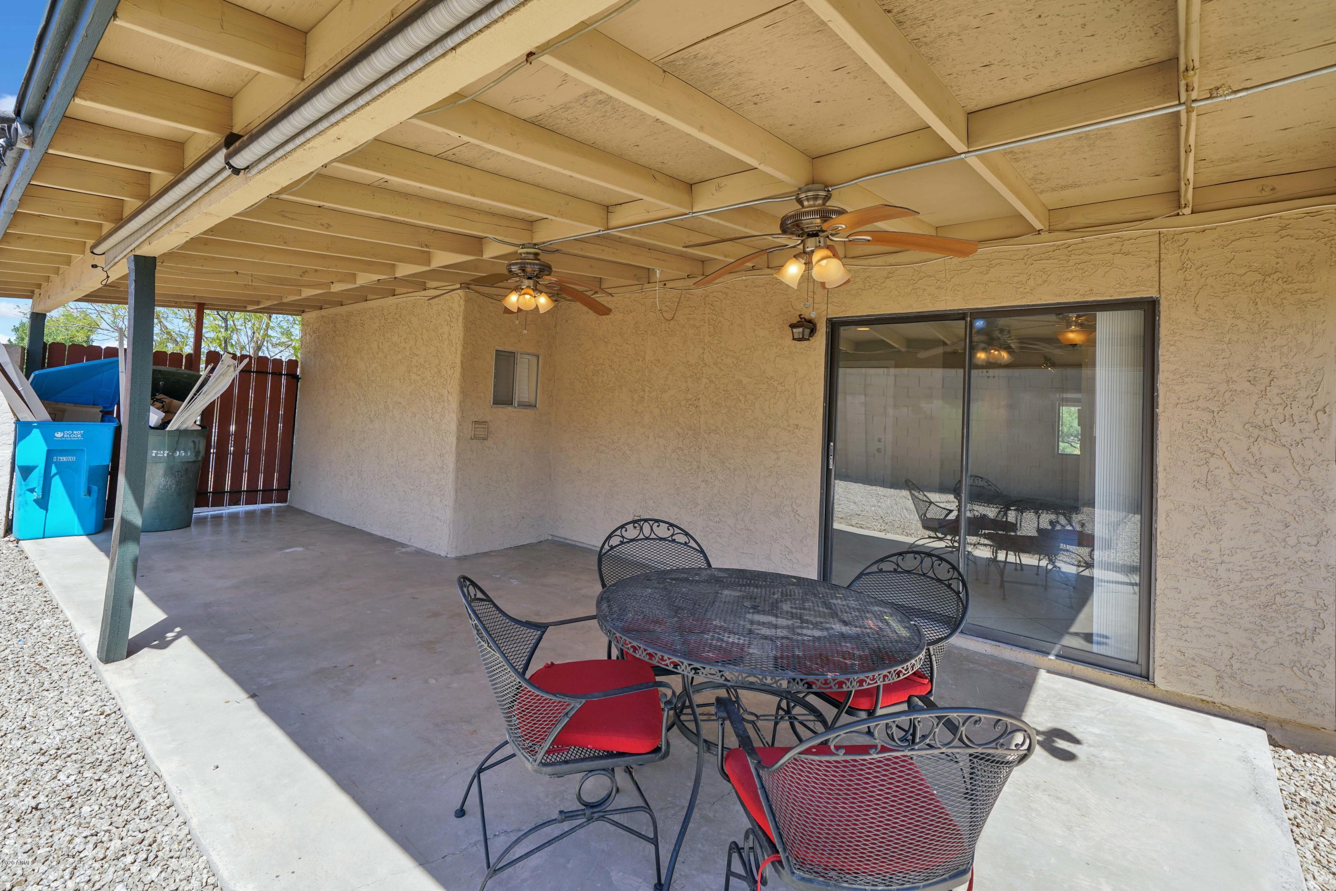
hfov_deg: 104.2
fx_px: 520
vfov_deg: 81.2
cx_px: 668
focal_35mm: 14
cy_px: 446
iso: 100
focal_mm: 14
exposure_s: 1/100
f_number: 7.1
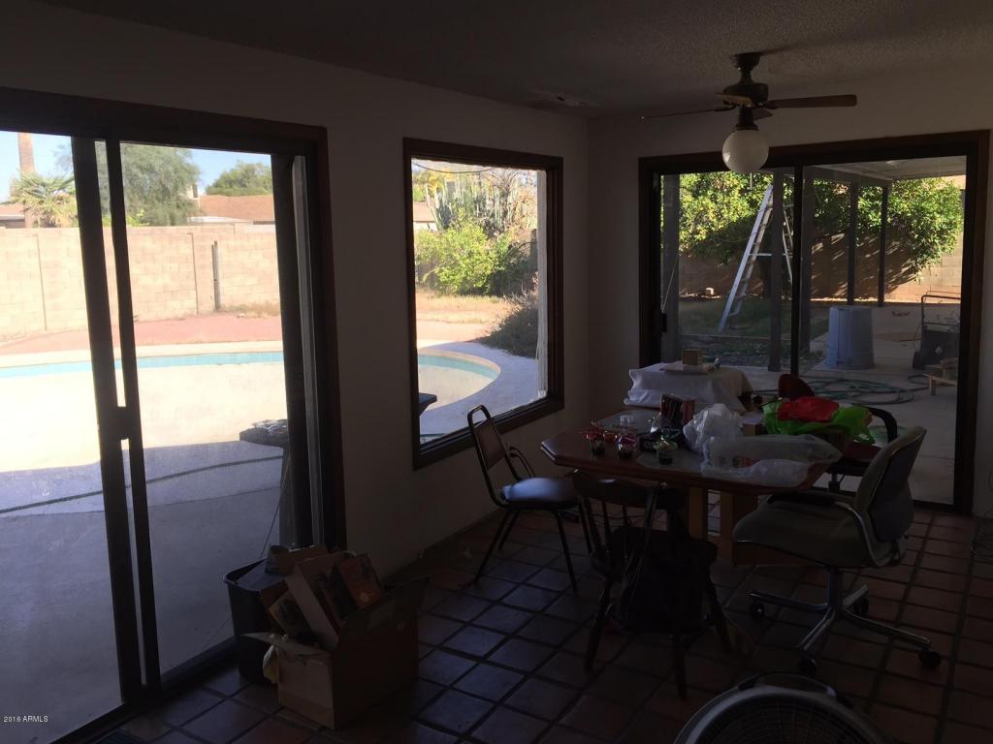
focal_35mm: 29
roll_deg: +0.7
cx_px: 496
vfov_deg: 48.2
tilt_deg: -7.8
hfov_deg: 61.7
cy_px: 372
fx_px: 832
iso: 32
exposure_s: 1/262
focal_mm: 4.15
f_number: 2.2
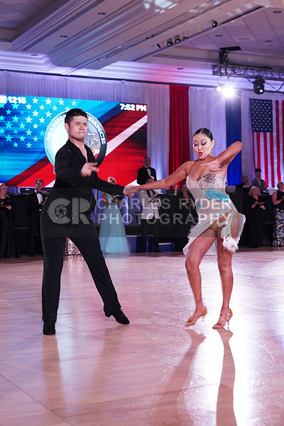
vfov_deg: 35.6
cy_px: 213
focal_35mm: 56
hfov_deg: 24.2
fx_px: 662
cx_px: 142
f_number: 5
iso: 2000
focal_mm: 56
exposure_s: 1/200
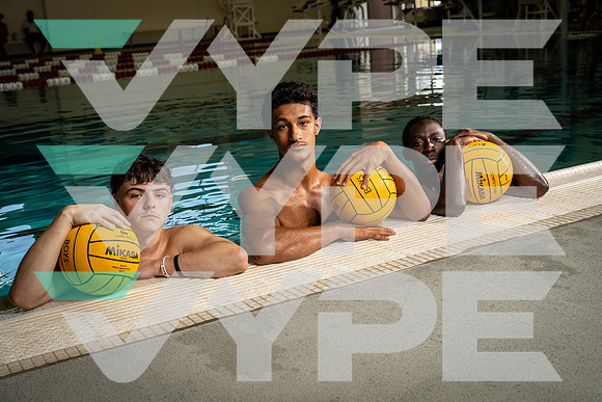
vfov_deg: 29.9
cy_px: 201
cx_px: 301
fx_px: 753
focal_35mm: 45
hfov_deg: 43.6
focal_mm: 45
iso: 640
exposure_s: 1/250
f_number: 5.6
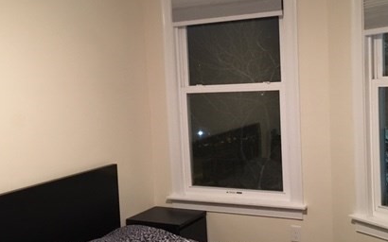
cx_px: 210
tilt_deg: -5.5
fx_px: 507
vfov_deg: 26.8
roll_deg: +3.3
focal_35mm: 48
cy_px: 128
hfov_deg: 41.8
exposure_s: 1/15
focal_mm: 4.15
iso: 400
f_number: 2.2
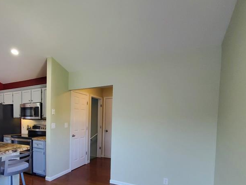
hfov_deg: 72.4
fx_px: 156
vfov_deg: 59.8
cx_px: 70
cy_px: 122
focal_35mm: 22
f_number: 2.2
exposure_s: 1/60
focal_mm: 1.8
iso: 320
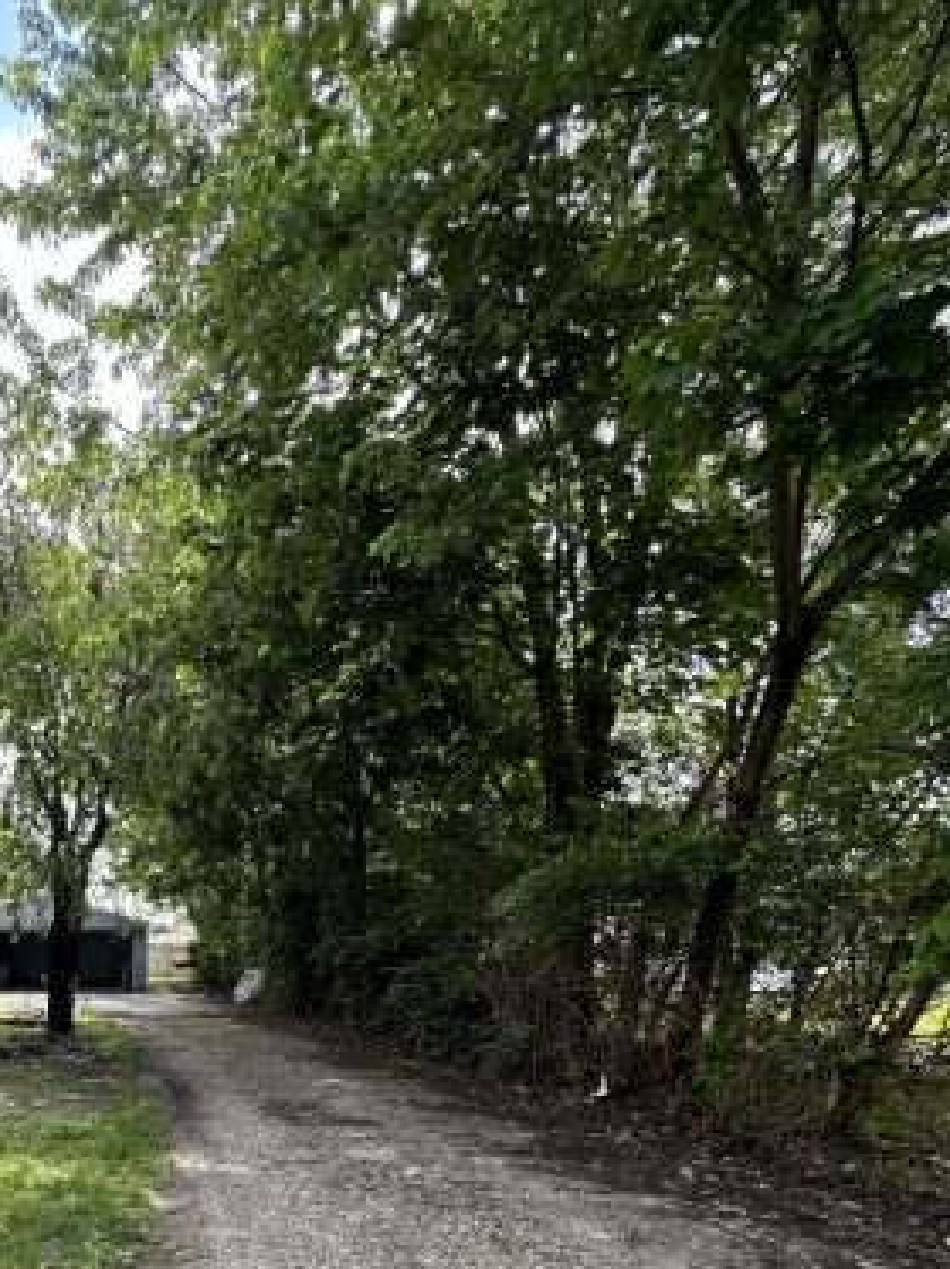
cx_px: 129
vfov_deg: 63.4
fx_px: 916
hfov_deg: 49.9
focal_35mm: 25
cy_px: 1016
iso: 40
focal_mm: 2.22
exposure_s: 1/235
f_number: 2.2
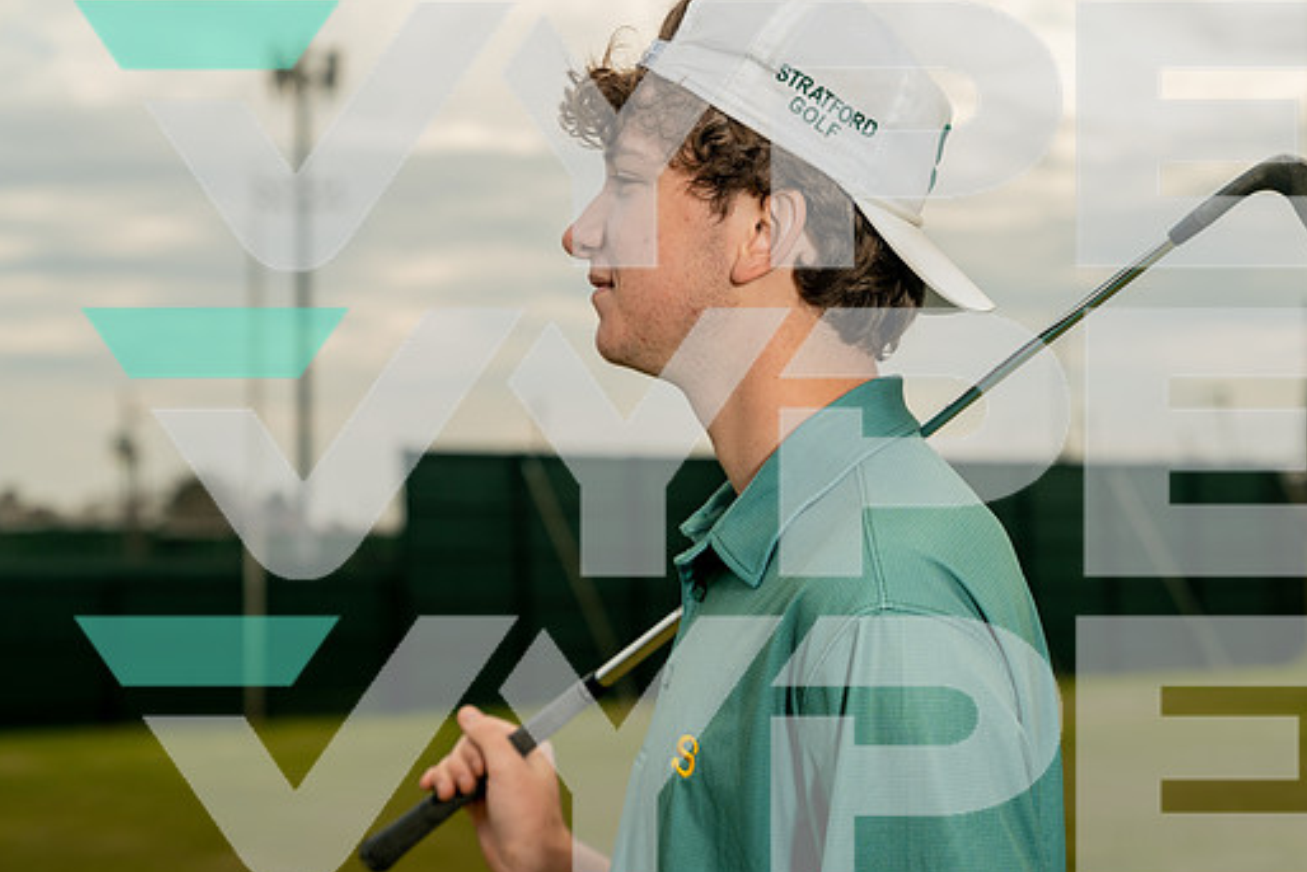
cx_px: 730
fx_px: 2869
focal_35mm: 79
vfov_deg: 17.3
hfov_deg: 25.6
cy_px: 444
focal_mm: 70
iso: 250
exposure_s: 1/250
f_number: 4.5
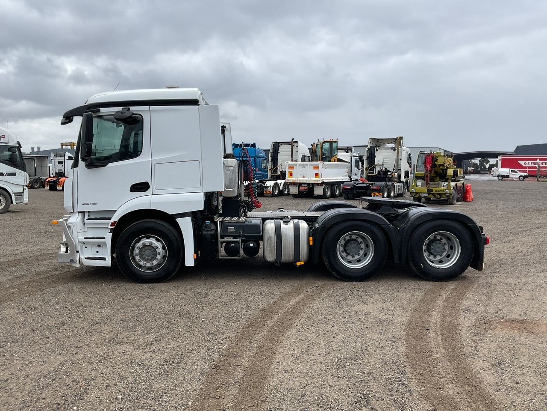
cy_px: 206
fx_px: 458
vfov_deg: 48.2
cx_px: 274
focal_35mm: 29
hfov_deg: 61.7
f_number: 1.8
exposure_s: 1/666
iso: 16
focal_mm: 3
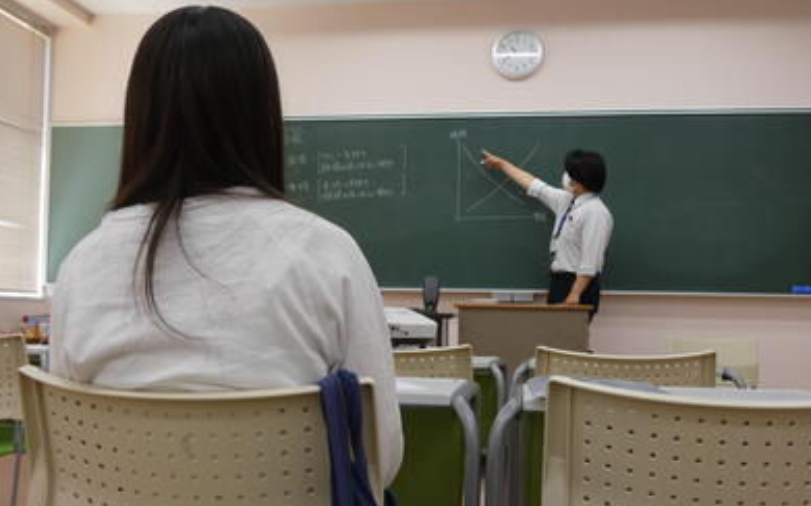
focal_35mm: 38
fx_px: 840
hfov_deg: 51.6
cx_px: 400
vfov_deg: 33.5
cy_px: 292
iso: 125
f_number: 3.4
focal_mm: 6.2
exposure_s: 1/80
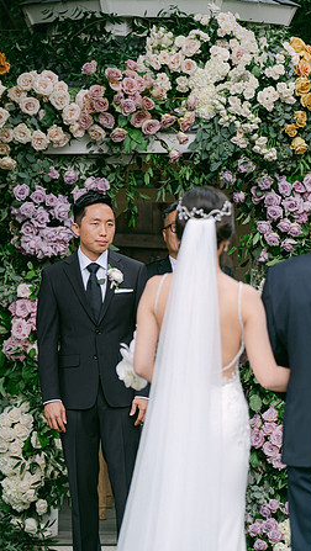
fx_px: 2561
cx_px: 175
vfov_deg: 12.3
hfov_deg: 6.9
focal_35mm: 175
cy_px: 276
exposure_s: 1/170
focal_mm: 110.6
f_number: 2.8
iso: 320
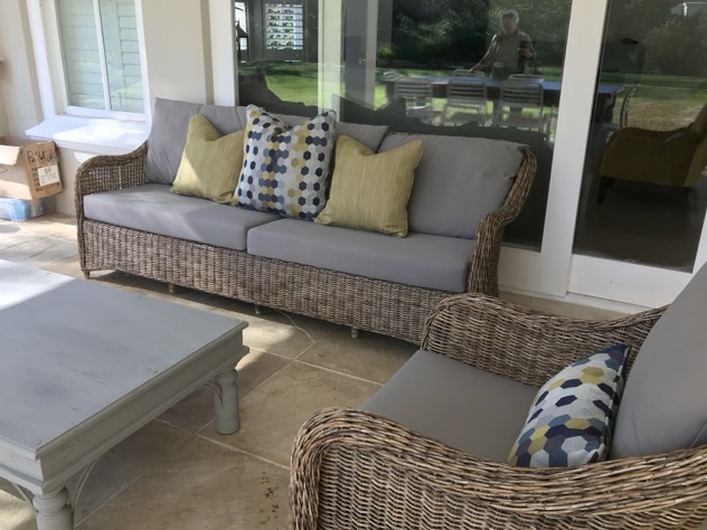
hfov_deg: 58.3
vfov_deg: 45.4
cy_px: 270
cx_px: 349
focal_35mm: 31
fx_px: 633
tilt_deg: -19.8
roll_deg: -1.2
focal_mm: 3.99
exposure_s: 1/132
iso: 20
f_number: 1.8
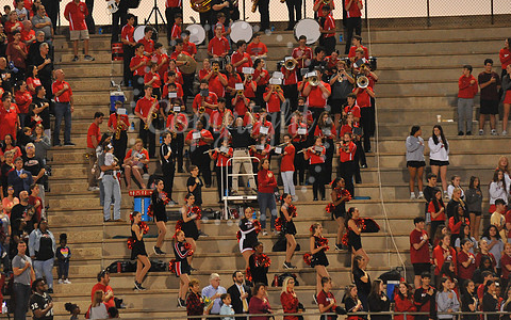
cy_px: 123
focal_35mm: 246
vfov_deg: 5.3
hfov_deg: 8.5
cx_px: 230
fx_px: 3426
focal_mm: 200
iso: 4000
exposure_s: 1/125
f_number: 5.6
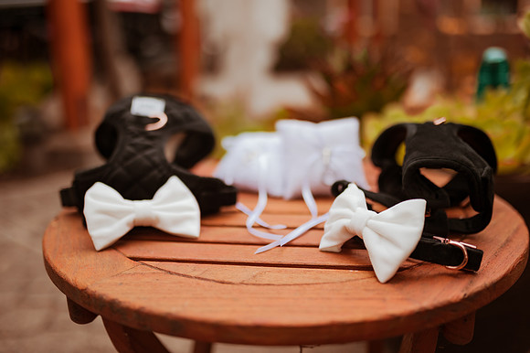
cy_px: 176
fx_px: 515
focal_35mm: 35
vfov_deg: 37.8
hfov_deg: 54.5
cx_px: 265
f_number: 1.4
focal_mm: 35
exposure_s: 1/6400
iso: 250
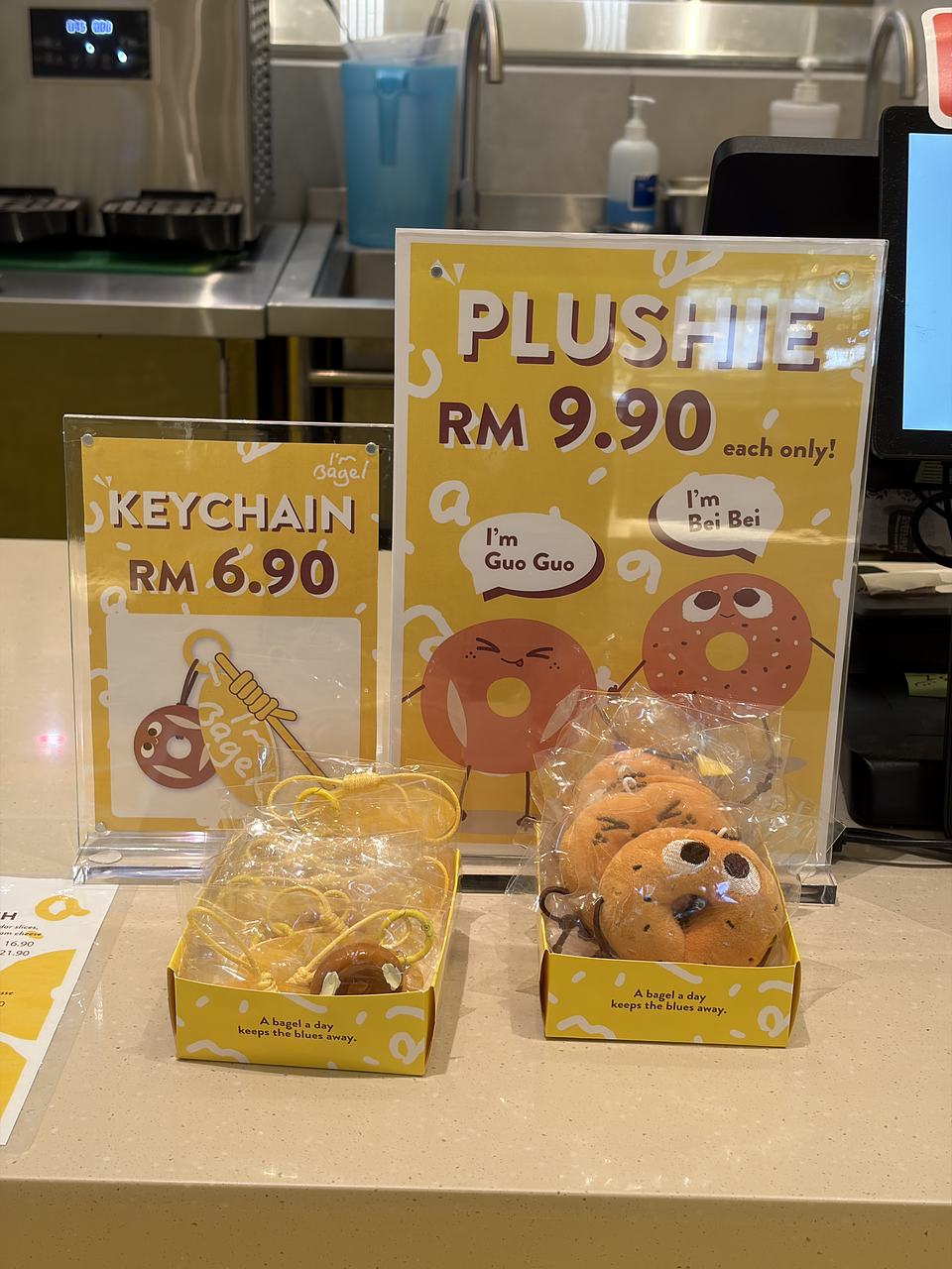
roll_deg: -0.2
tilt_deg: -20.0
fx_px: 1907
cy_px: 634
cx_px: 476
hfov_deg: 28.0
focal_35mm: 52
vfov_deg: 36.8
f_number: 1.6
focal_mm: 5.96
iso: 32
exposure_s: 1/50
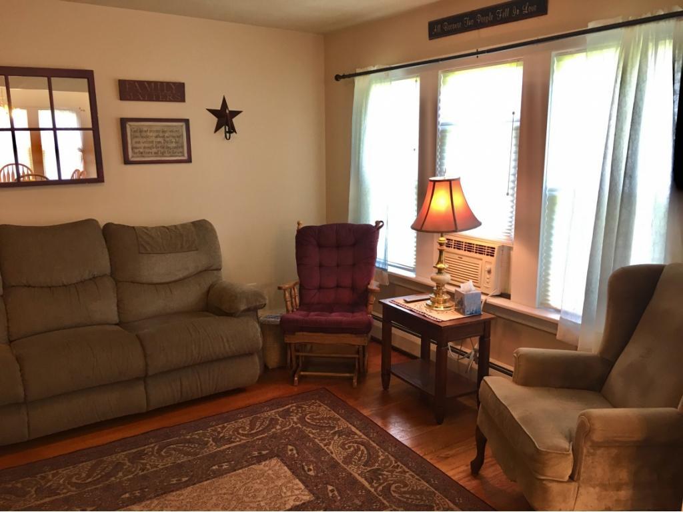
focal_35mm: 29
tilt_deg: -11.5
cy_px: 256
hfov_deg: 61.7
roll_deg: -0.4
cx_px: 342
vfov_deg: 48.2
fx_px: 572
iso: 80
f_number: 2.2
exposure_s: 1/30
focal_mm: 4.15
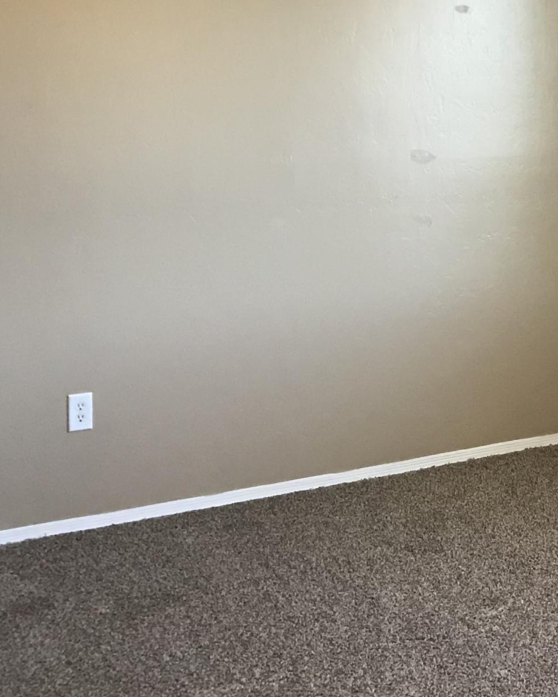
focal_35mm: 68
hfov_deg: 21.6
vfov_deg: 27.2
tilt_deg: -0.1
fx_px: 1404
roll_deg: +1.9
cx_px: 575
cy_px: 110
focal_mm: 3.99
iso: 80
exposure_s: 1/15
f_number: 1.8
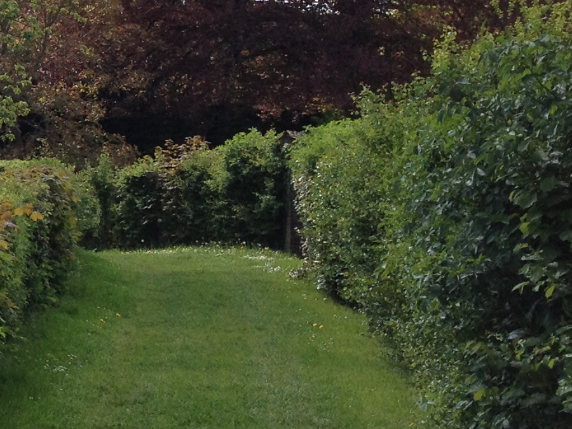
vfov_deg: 11.6
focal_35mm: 127
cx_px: -376
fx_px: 2099
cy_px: 66
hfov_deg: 14.2
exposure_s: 1/649
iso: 50
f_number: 2.4
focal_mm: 4.28
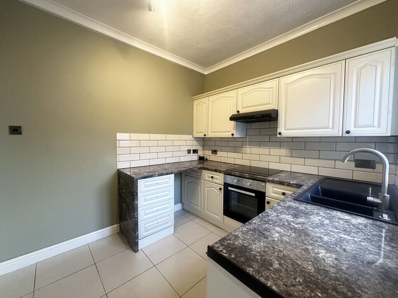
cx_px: 199
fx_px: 161
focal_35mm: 14
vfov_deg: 85.7
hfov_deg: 102.1
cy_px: 149
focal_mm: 2.22
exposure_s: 1/100
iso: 250
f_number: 2.2
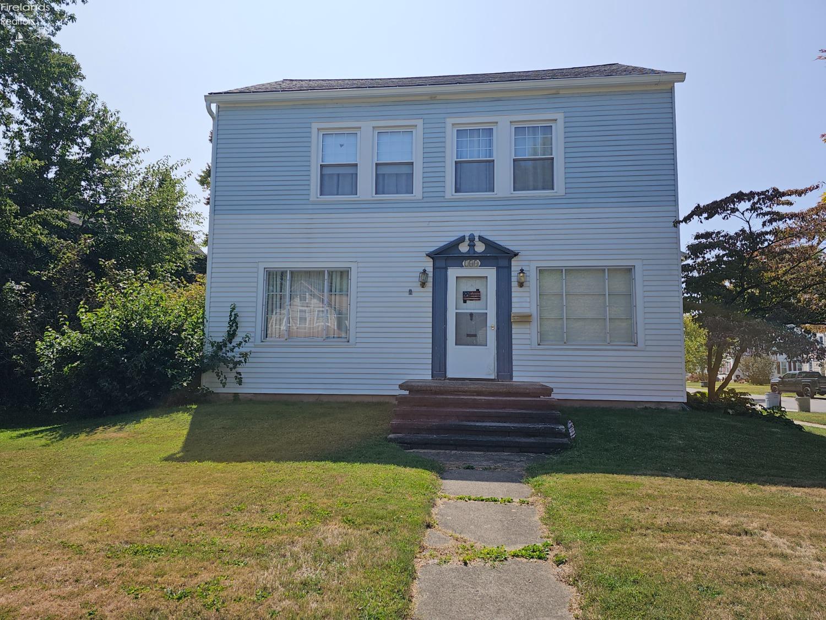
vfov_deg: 58.9
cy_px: 310
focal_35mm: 23
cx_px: 413
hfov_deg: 73.9
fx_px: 549
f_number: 1.7
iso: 10
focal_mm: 6.3
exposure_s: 1/827
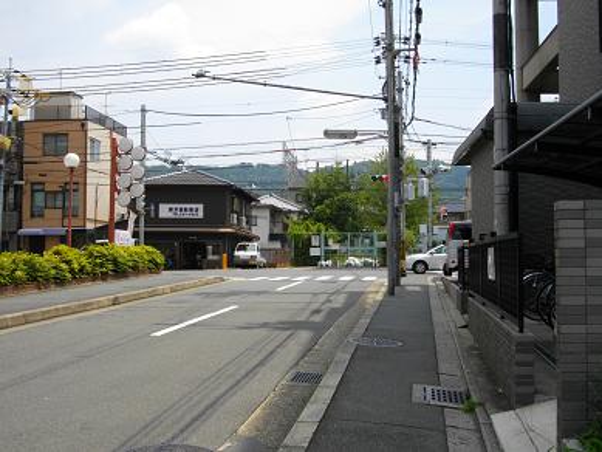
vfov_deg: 36.0
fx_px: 696
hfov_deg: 46.8
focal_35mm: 40
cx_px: 301
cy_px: 226
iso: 100
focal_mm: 7.1
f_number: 6.3
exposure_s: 1/320
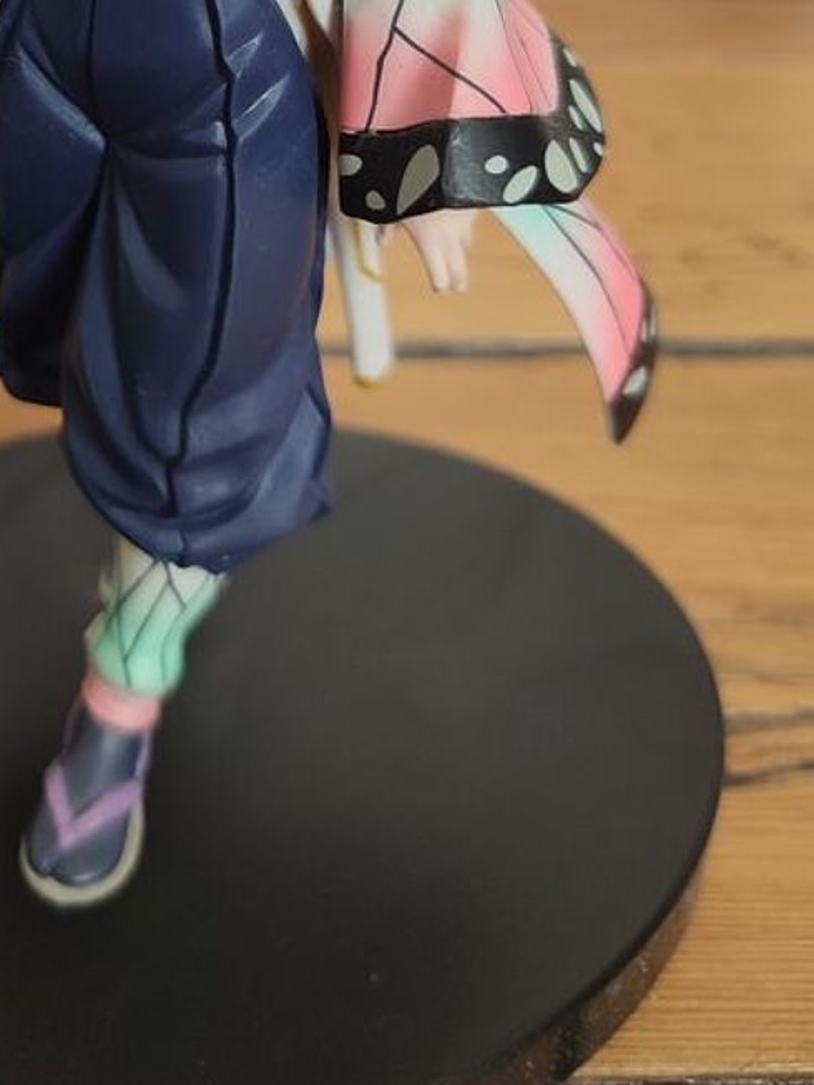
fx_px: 1599
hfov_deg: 27.2
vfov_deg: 34.6
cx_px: 25
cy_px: 42
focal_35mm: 51
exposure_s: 1/33
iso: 384
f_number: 1.9
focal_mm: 6.04
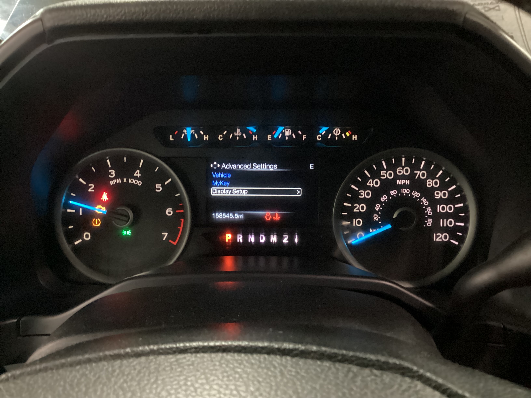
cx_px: 266
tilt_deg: -27.0
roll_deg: -0.2
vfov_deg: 45.4
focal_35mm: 31
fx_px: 476
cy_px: 199
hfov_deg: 58.4
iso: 800
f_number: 2.4
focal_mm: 3.3
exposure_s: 1/17
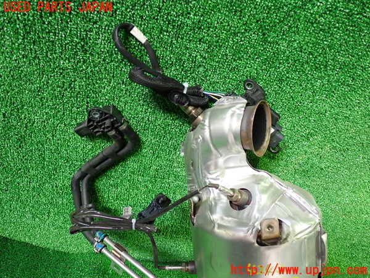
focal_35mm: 30
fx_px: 321
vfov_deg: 46.8
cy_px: 139
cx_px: 185
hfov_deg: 60.0
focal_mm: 5.4
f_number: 2.3
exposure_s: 1/30
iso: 640
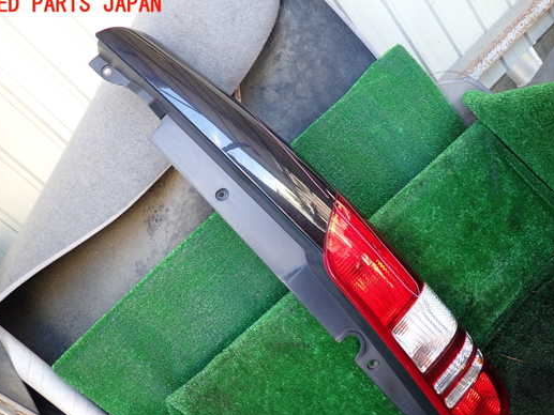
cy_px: 232
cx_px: 288
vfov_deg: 48.1
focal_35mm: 29
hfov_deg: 61.6
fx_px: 464
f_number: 2
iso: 200
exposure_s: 1/60
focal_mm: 4.5
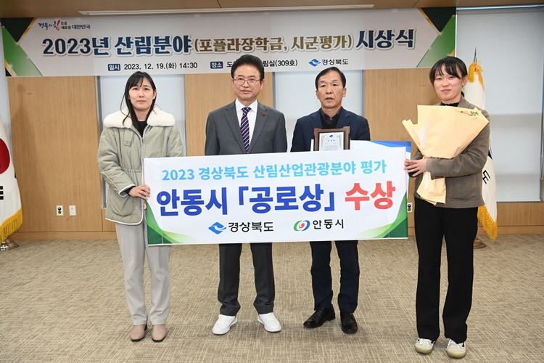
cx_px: 272
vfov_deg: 38.9
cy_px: 182
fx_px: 514
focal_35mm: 34
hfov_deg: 55.8
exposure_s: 1/160
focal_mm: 34
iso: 2500
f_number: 5
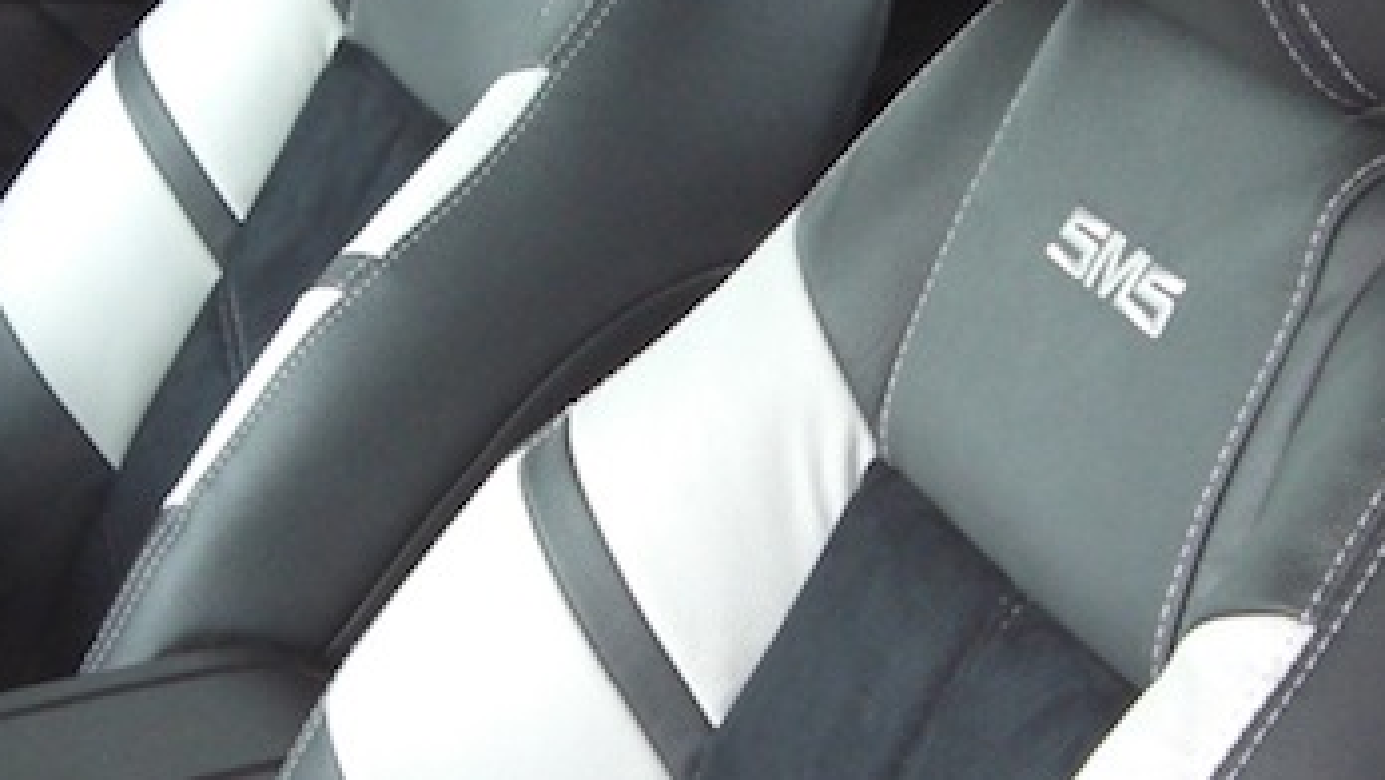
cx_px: 629
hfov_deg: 18.0
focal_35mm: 119
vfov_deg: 10.2
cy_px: 509
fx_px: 4372
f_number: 2.7
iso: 200
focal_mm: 6.2
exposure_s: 1/40
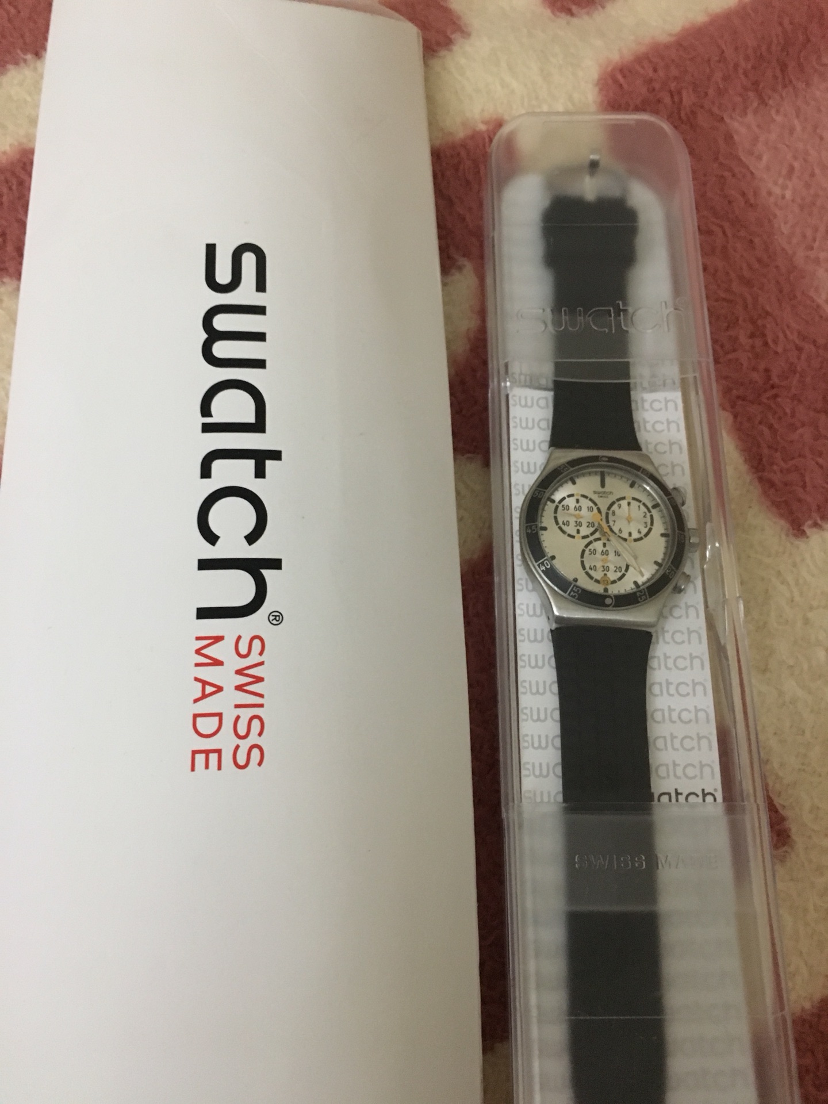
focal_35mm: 29
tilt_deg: -68.7
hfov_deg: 48.2
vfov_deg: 61.7
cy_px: 552
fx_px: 925
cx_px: 414
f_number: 2.2
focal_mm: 4.15
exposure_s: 1/17
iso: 400
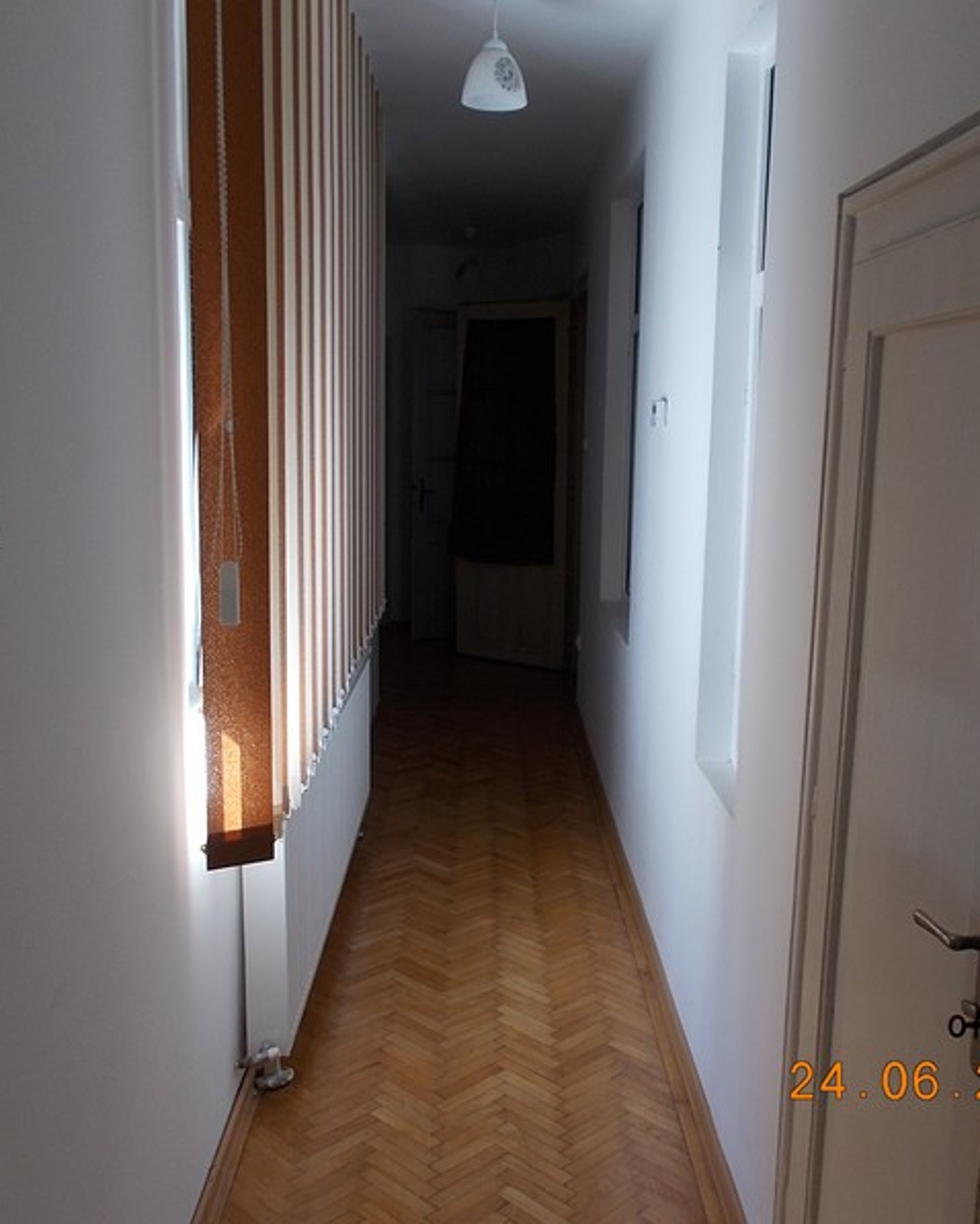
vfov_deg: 52.8
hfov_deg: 43.3
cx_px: 545
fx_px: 1232
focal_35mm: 34
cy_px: 611
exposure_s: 1/50
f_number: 3.2
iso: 80
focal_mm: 4.6
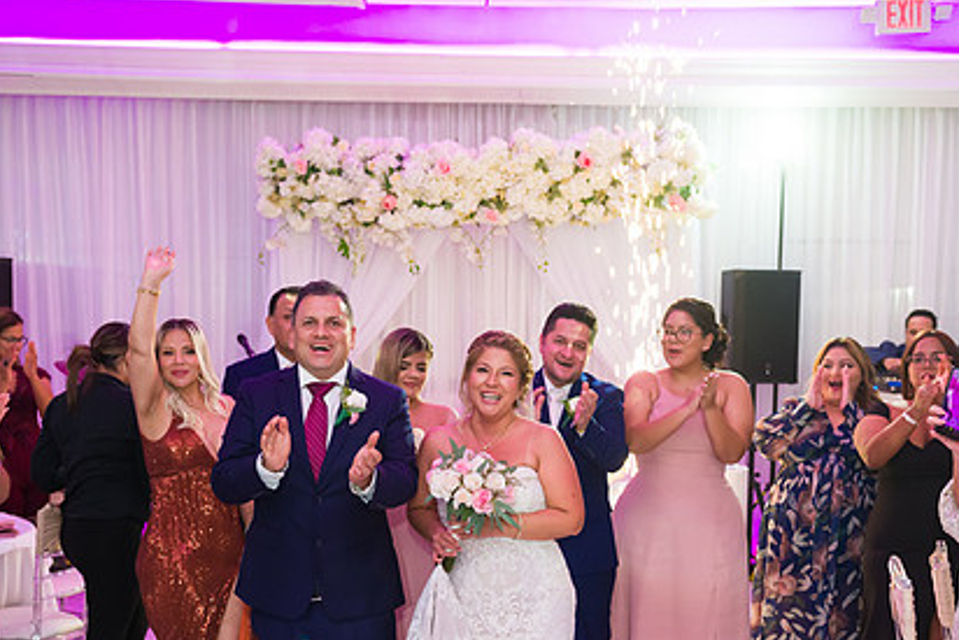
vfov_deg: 29.6
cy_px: 446
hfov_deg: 43.6
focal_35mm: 45
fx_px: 1199
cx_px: 500
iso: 1000
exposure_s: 1/200
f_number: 3.2
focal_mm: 32
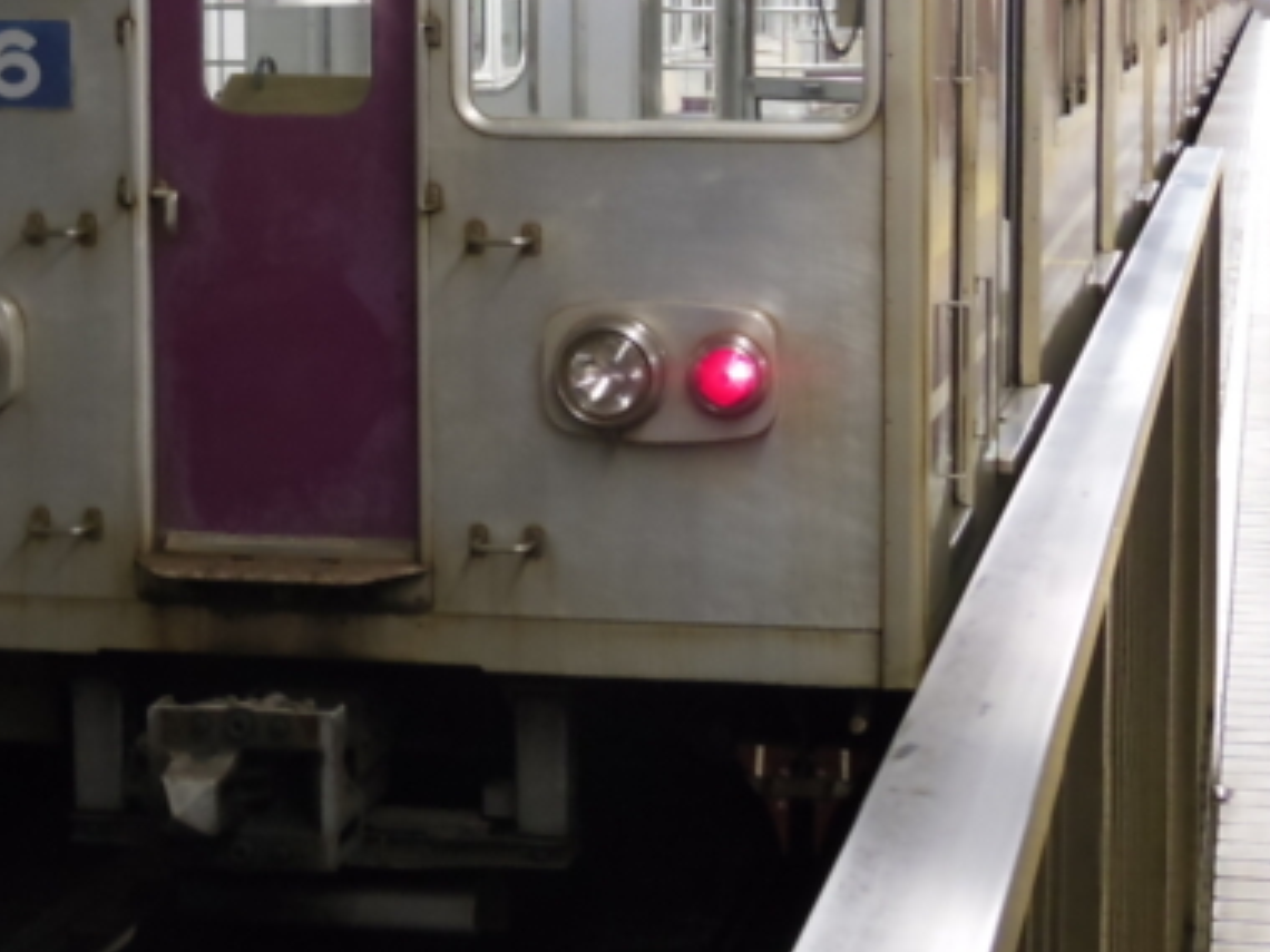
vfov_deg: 17.8
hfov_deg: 23.8
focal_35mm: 82
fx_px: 3008
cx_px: 715
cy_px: 197
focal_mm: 6.9
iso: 640
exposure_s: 1/15
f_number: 4.1
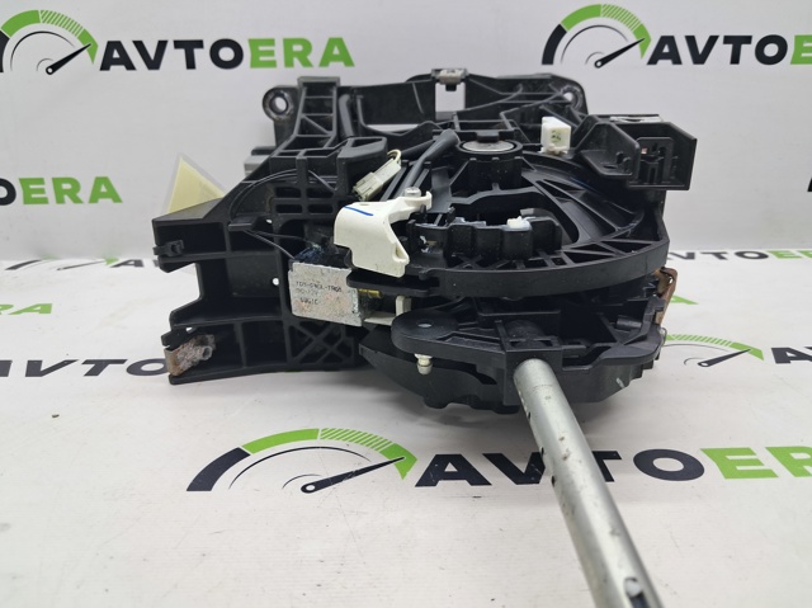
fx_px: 633
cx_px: 406
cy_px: 304
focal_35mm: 27
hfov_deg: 65.4
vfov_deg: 51.3
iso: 50
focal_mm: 4
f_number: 1.8
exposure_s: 1/50
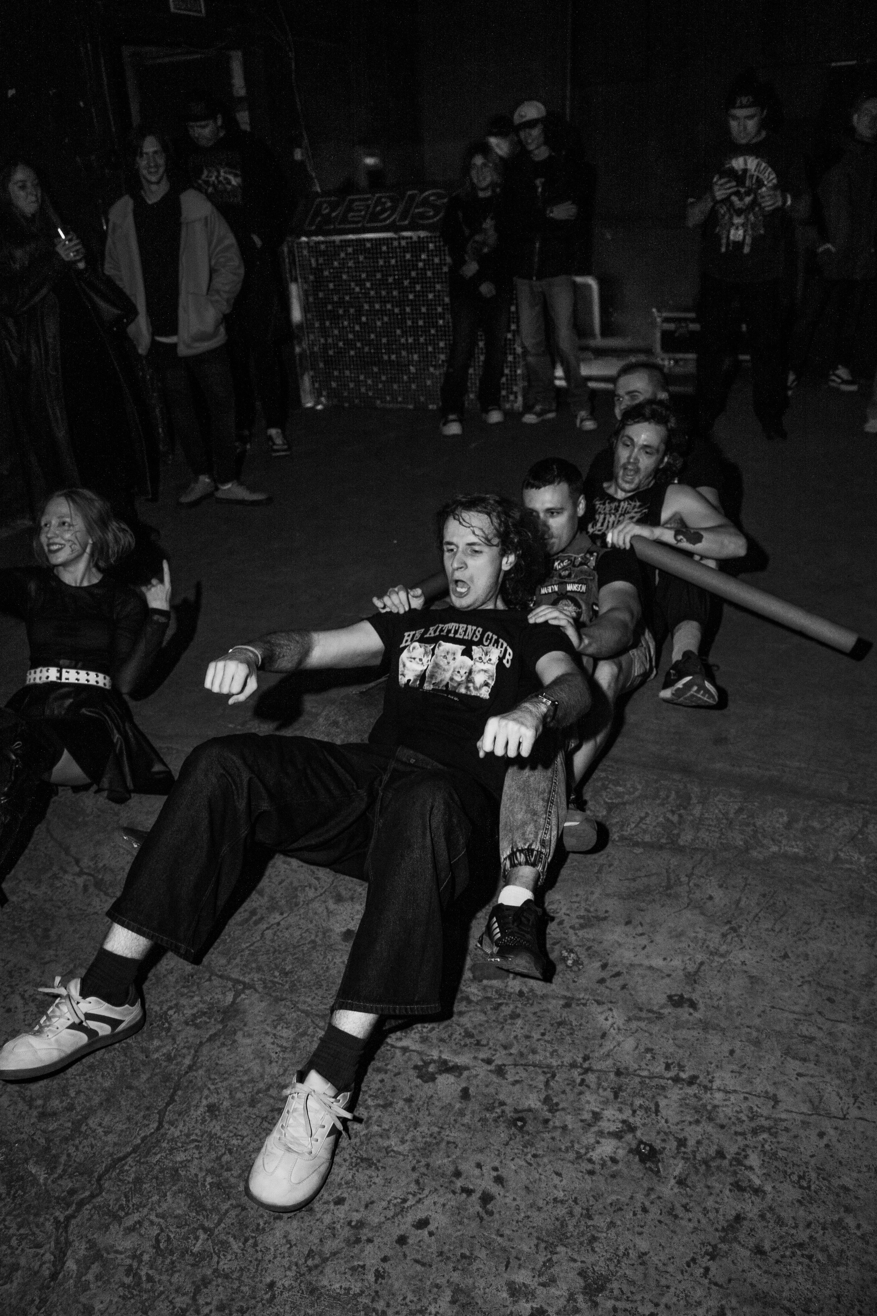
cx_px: 438
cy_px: 658
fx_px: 1023
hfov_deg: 46.4
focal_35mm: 28
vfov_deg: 65.5
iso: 500
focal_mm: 28
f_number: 5
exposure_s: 1/15
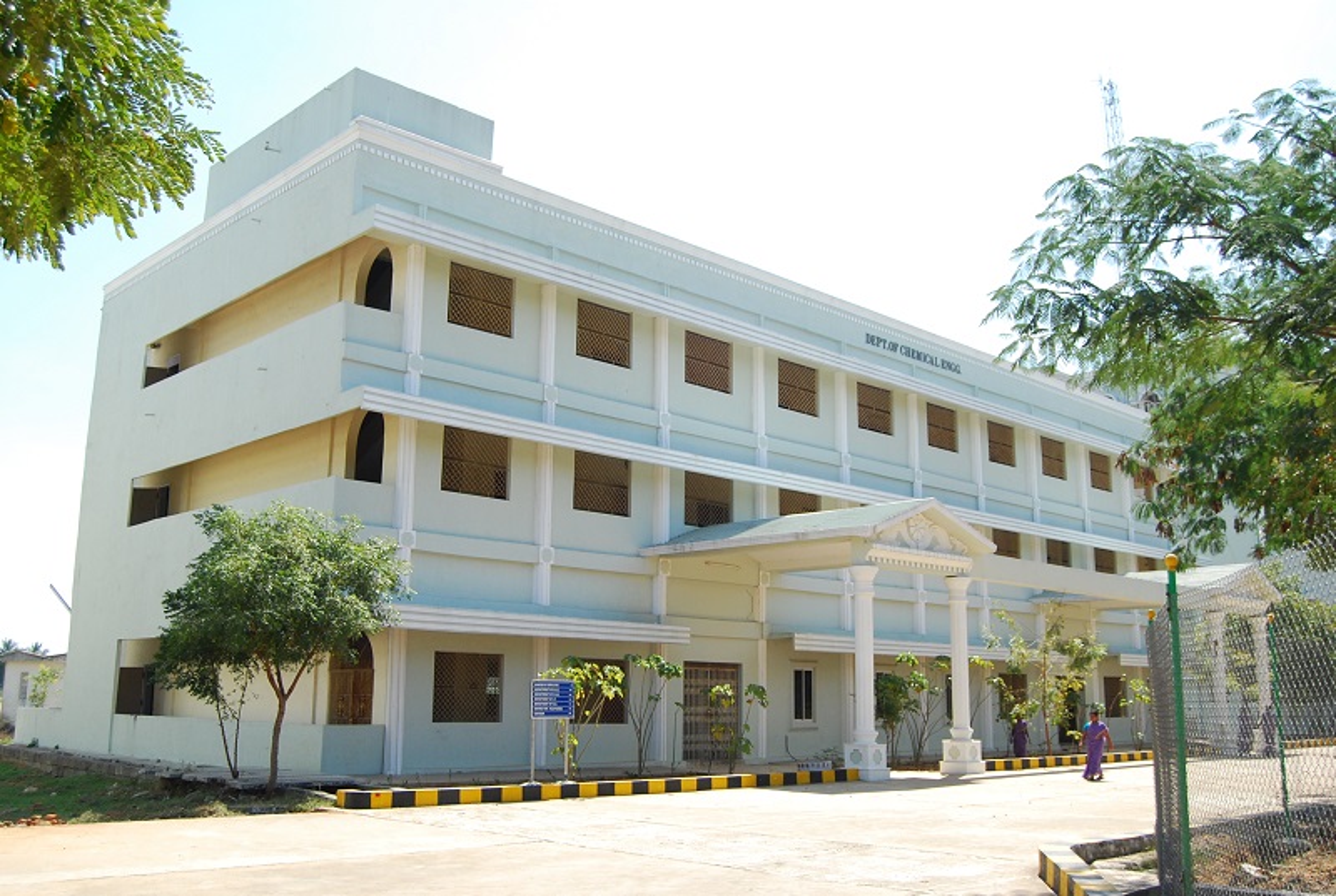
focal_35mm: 33
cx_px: 668
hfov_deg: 57.1
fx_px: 1227
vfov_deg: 40.1
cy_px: 448
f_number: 5.6
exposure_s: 1/1000
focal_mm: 22
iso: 400
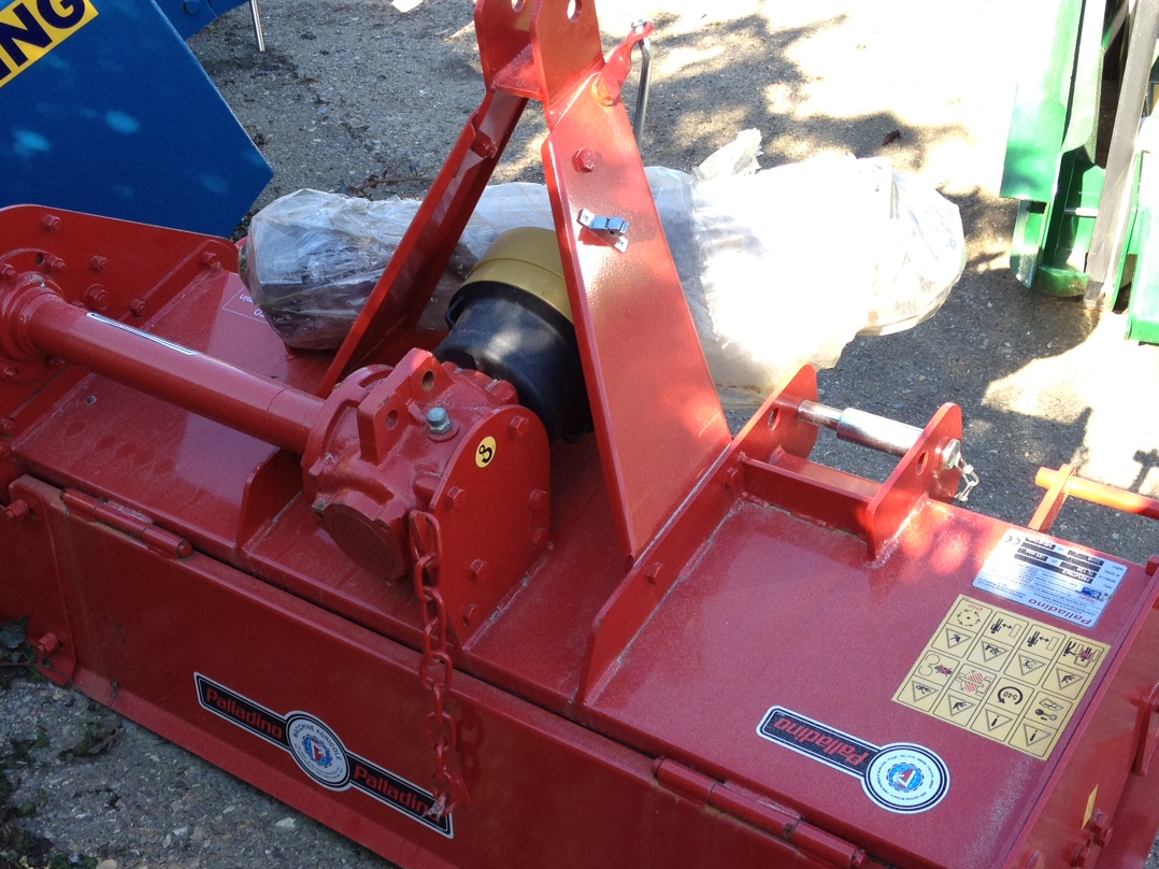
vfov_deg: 27.5
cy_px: 509
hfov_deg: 36.1
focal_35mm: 53
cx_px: 468
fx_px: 1774
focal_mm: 4.28
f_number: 2.4
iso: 64
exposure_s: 1/199
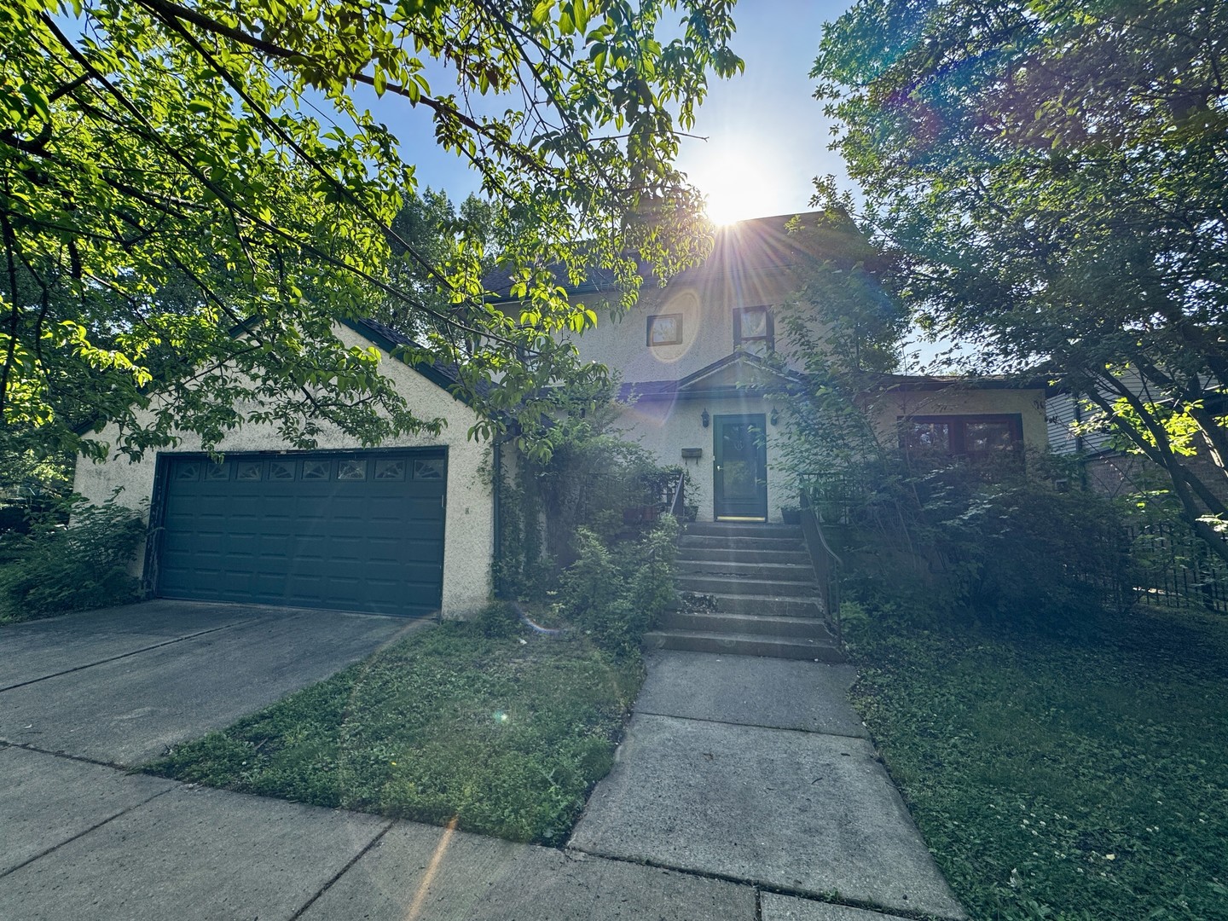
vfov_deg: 85.7
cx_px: 614
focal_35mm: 14
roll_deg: -0.4
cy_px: 460
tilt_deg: +5.5
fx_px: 497
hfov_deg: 102.1
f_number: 2.2
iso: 40
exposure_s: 1/456
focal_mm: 2.22
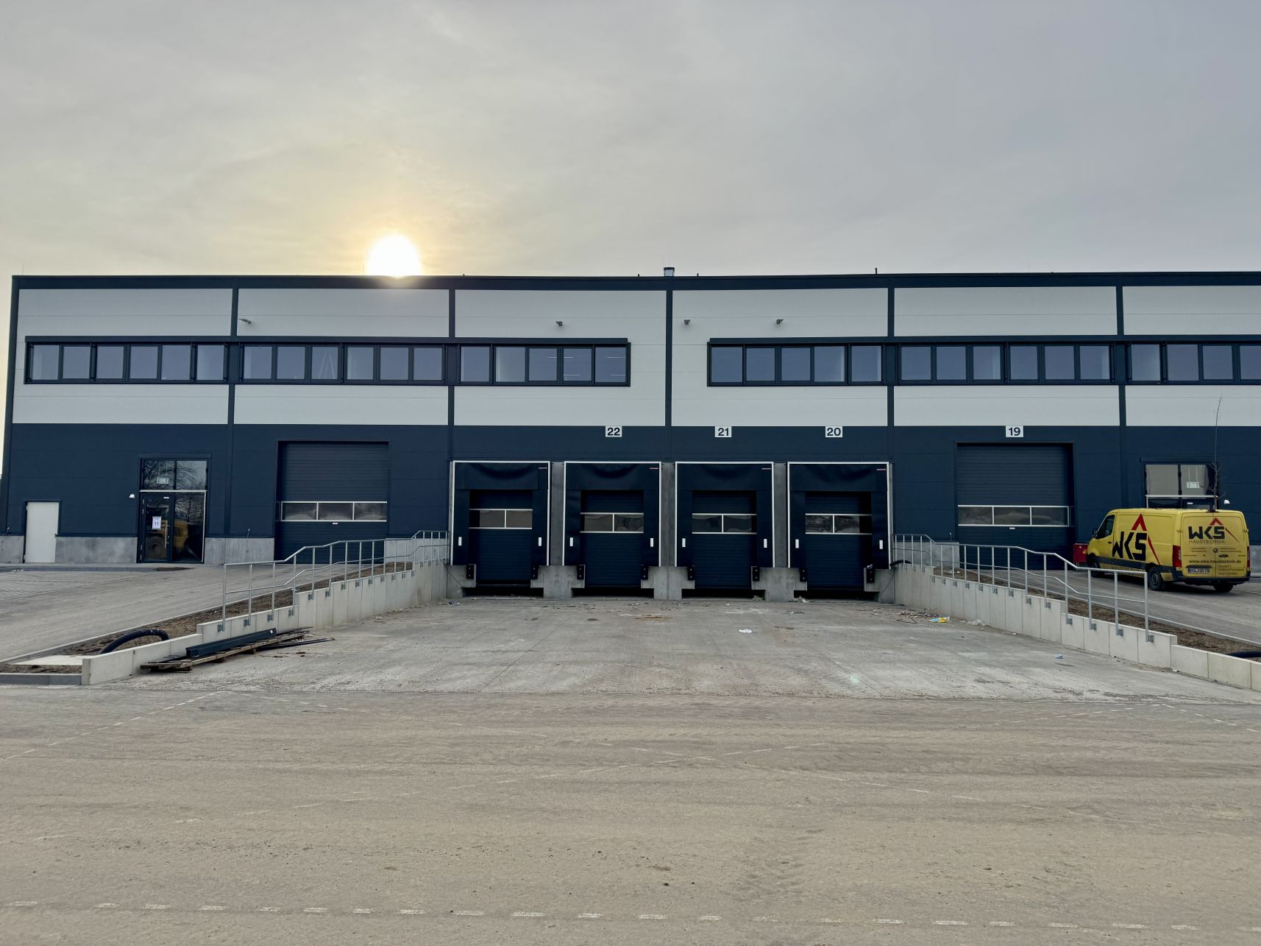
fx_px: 874
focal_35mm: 24
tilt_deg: +3.9
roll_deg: +0.0
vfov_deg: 56.8
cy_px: 473
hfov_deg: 71.6
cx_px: 630
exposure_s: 1/4950
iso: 80
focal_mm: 6.76
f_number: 1.78
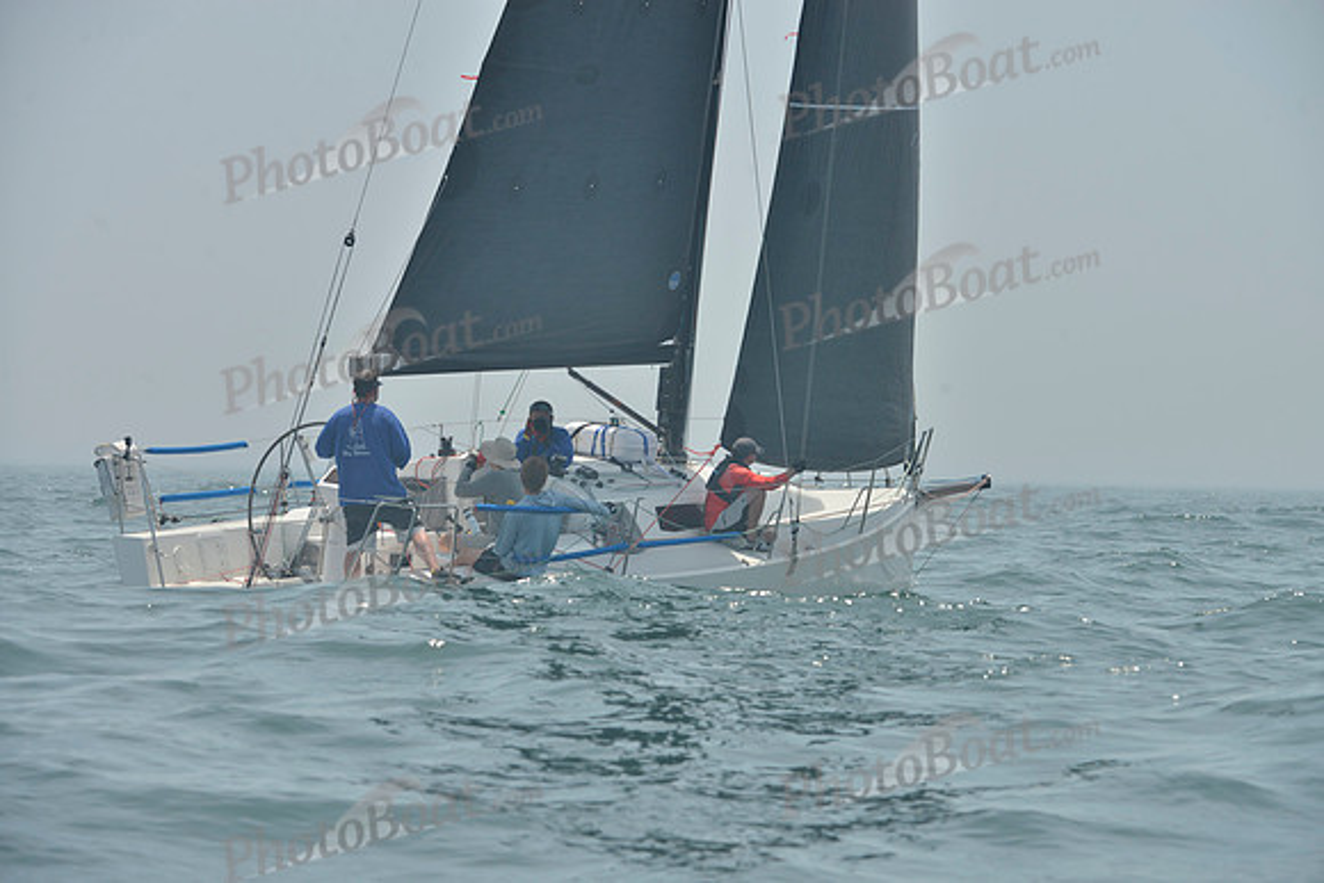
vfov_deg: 6.9
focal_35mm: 200
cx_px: 662
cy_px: 442
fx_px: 7357
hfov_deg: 10.3
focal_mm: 200
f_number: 9
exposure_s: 1/1000
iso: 280
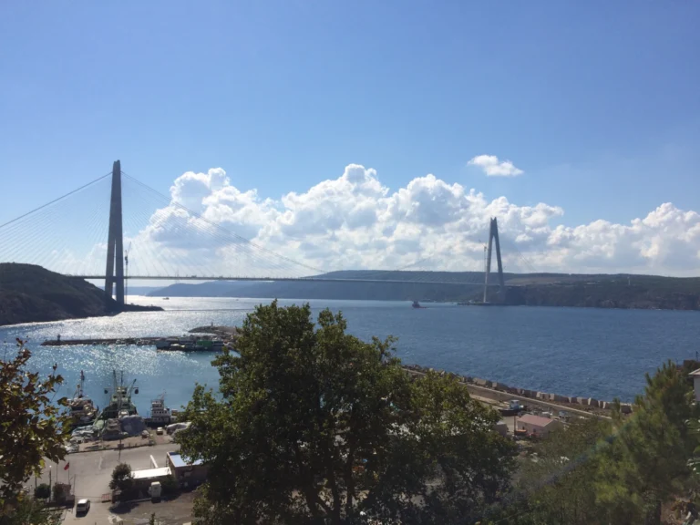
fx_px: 586
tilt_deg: +2.8
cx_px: 350
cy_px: 262
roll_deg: +0.4
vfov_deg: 48.2
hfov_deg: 61.7
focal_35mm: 29
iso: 40
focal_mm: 4.15
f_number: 2.2
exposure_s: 1/6849
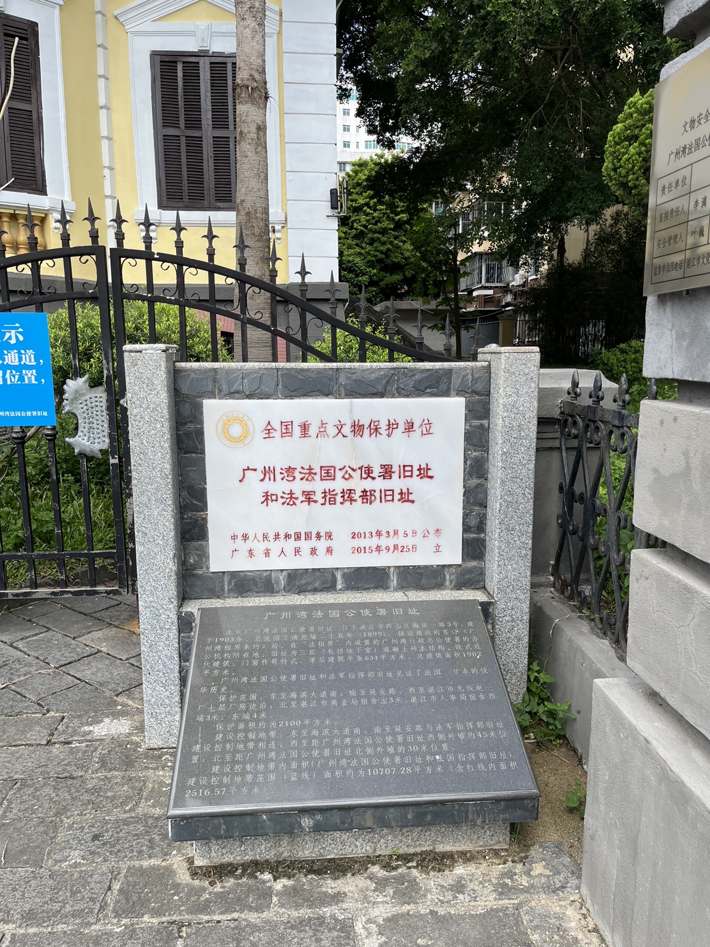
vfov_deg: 67.3
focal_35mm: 26
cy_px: 474
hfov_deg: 53.1
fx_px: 711
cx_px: 355
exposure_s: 1/1309
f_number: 1.6
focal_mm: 5.1
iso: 50
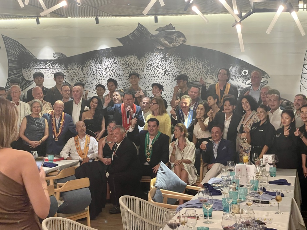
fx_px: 568
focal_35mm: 64
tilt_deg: -2.1
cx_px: 154
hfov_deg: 30.3
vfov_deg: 22.9
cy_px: 115
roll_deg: -0.4
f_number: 2.2
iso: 800
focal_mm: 7.5
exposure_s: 1/50
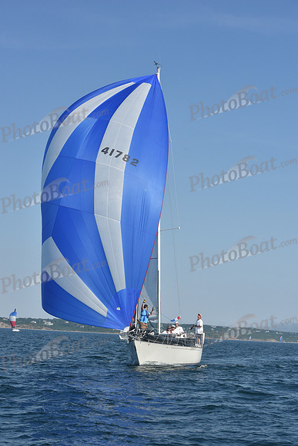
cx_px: 149
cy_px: 223
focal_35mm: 70
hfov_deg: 19.5
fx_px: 869
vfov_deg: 28.8
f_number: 10
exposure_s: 1/1250
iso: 320
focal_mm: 70
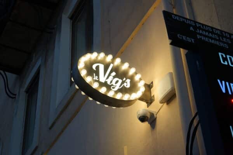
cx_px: 116
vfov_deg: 19.5
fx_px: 453
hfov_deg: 28.8
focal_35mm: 70
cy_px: 78
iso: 400
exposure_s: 1/100
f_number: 5.6
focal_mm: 70
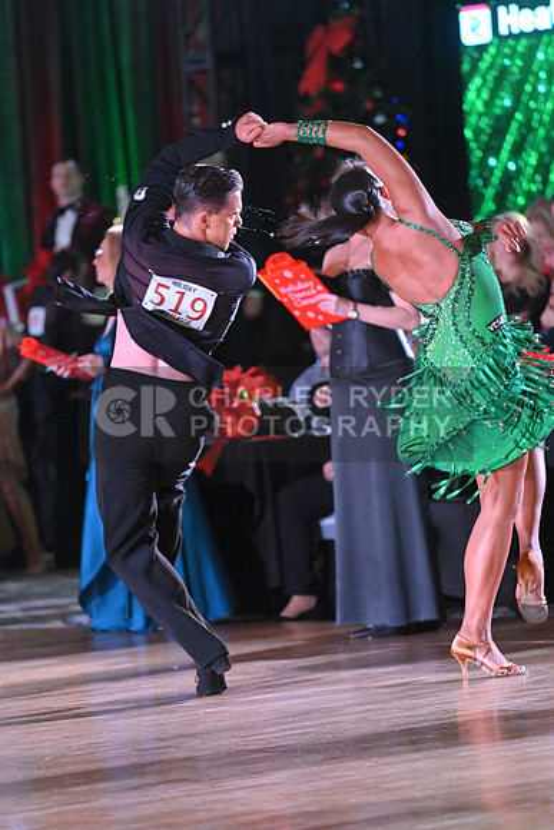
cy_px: 415
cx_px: 277
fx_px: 4614
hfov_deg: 6.9
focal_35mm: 200
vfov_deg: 10.3
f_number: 4
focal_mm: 200
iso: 6400
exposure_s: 1/320
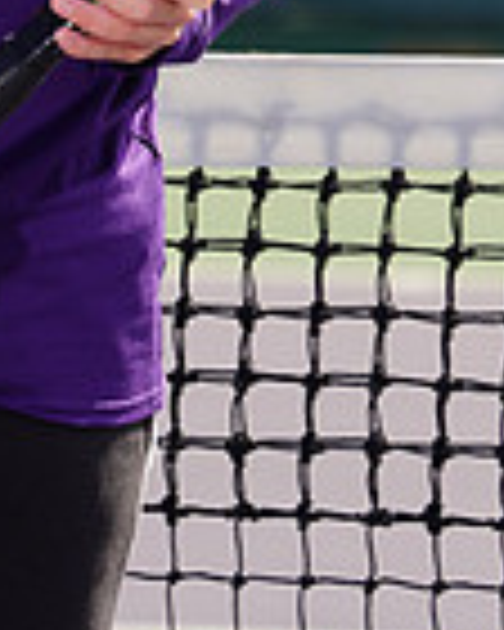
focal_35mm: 1065
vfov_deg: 1.8
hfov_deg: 1.5
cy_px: -338
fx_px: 19858
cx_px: 16
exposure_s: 1/250
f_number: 8
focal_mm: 274
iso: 100
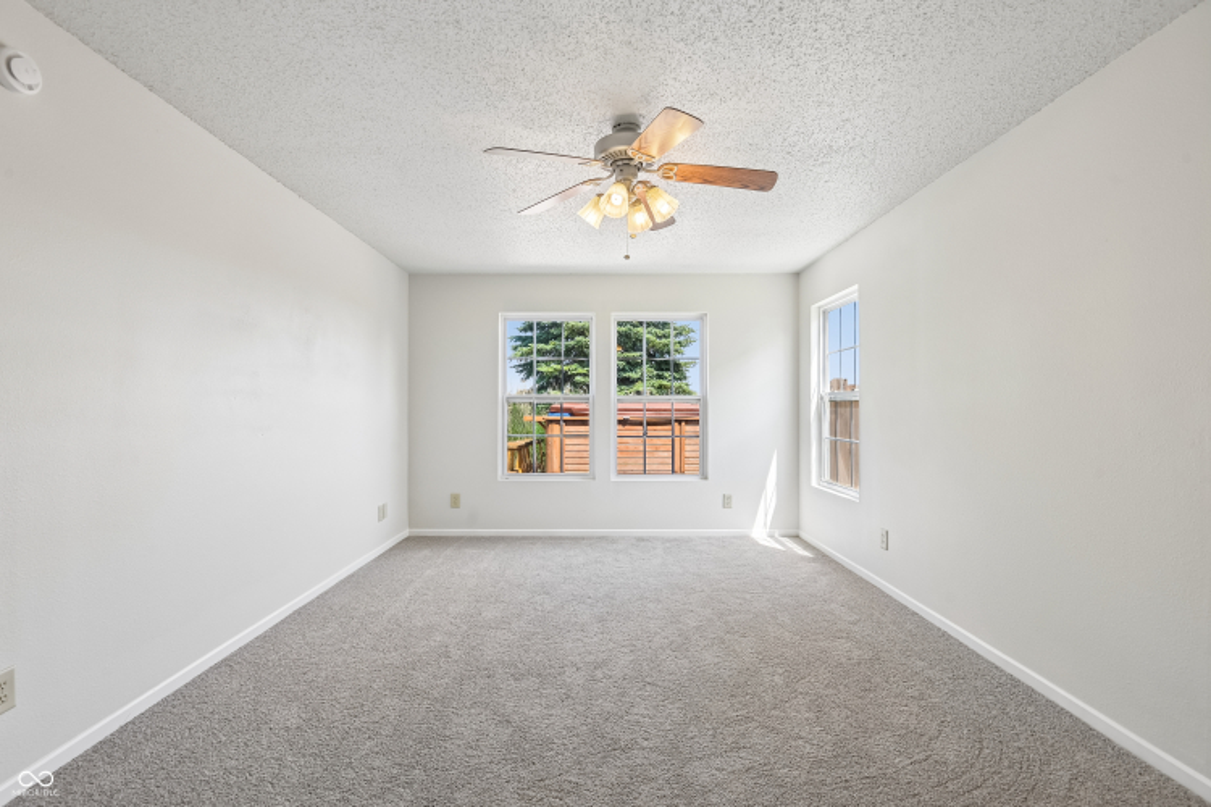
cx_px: 606
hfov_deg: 96.7
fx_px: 538
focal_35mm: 16
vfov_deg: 73.7
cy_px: 404
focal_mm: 16
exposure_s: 1/50
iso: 100
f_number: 8
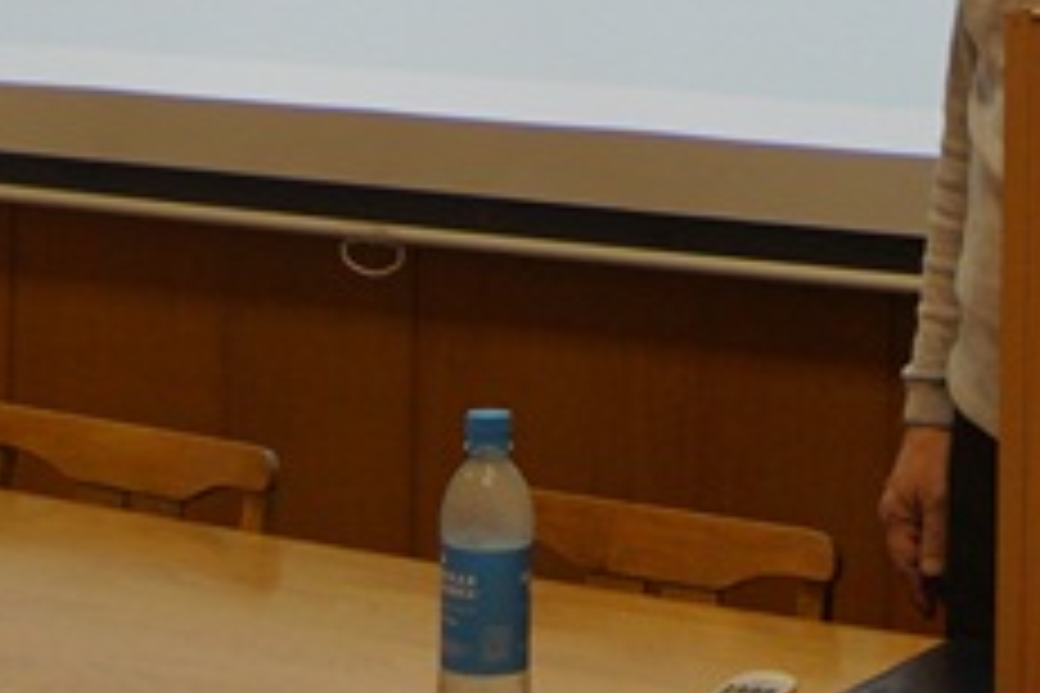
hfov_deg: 7.2
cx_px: 761
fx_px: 8254
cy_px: -369
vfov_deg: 4.8
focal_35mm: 286
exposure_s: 1/90
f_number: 5.6
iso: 250
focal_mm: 55
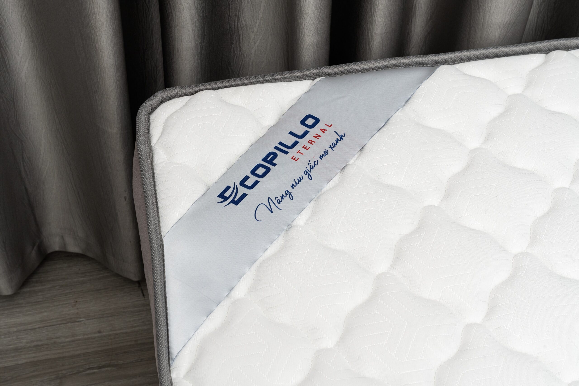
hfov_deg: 32.4
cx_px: 290
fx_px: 997
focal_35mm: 62
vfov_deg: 21.9
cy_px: 193
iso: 640
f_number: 13
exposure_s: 1/100
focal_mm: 62
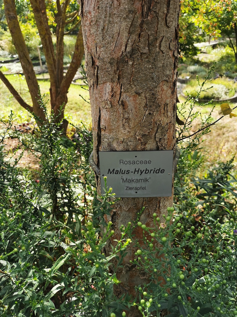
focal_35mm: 30
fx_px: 274
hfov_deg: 46.8
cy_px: 158
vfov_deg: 60.0
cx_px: 118
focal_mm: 5.58
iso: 50
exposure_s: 1/601
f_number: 1.8
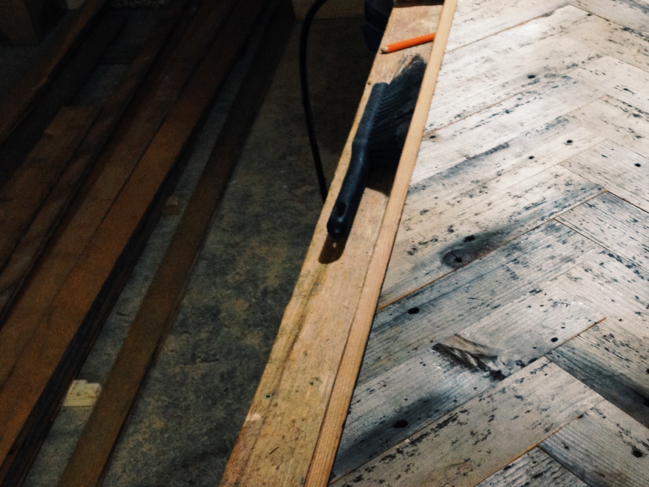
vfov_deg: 23.5
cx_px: 551
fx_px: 1162
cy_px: 336
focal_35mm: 62
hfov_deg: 30.2
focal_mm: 4.28
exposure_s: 1/20
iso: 125
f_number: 2.4
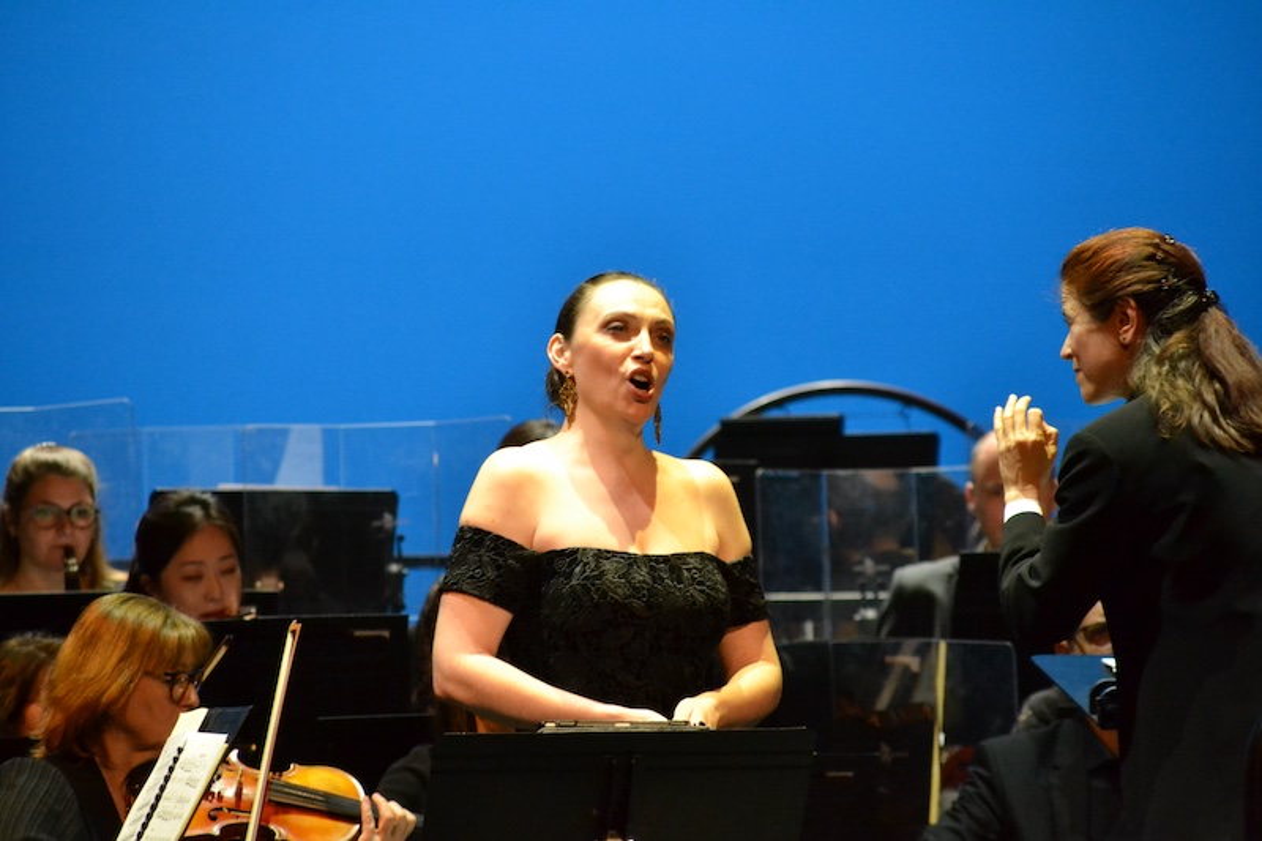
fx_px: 10514
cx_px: 631
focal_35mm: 300
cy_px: 420
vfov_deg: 4.6
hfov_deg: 6.9
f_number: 6.3
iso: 3200
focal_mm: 200
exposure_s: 1/100
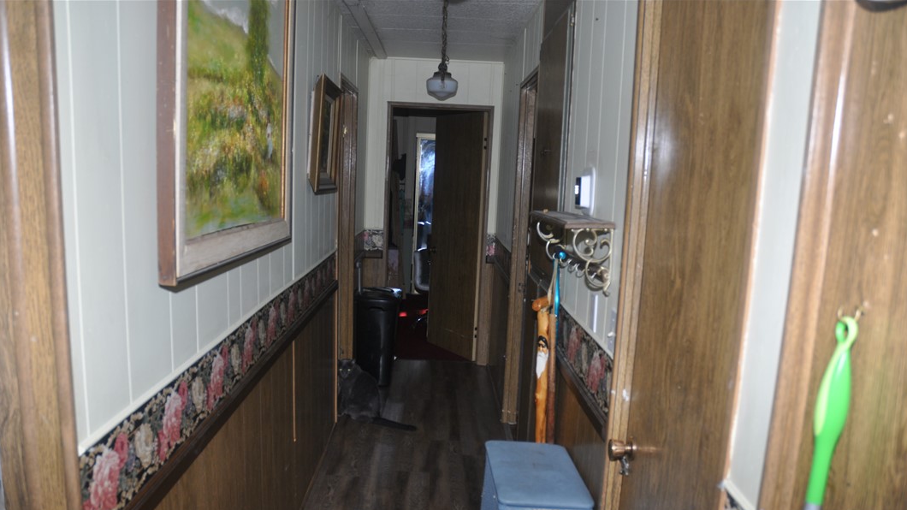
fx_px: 697
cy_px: 308
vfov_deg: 40.0
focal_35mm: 29
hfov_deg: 66.1
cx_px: 450
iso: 200
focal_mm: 18
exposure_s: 1/60
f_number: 4
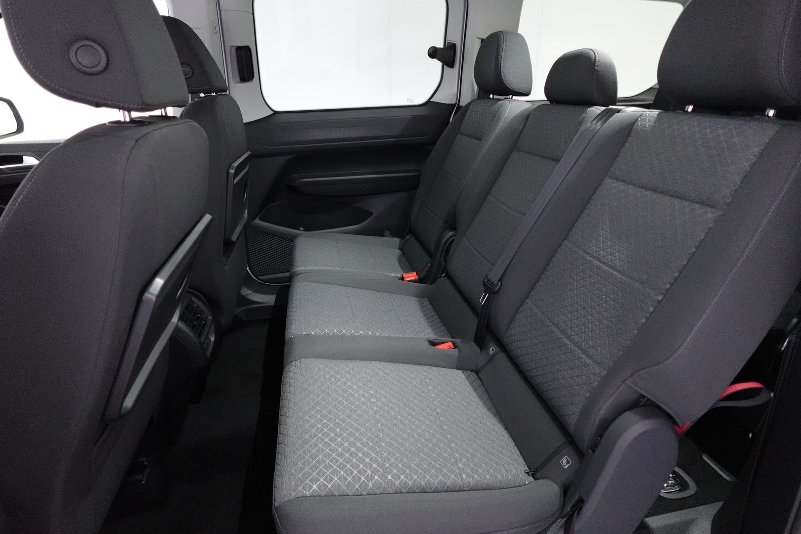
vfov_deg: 61.9
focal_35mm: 20
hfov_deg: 84.0
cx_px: 400
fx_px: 445
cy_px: 267
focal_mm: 7.6
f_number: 2
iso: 2500
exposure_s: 1/80
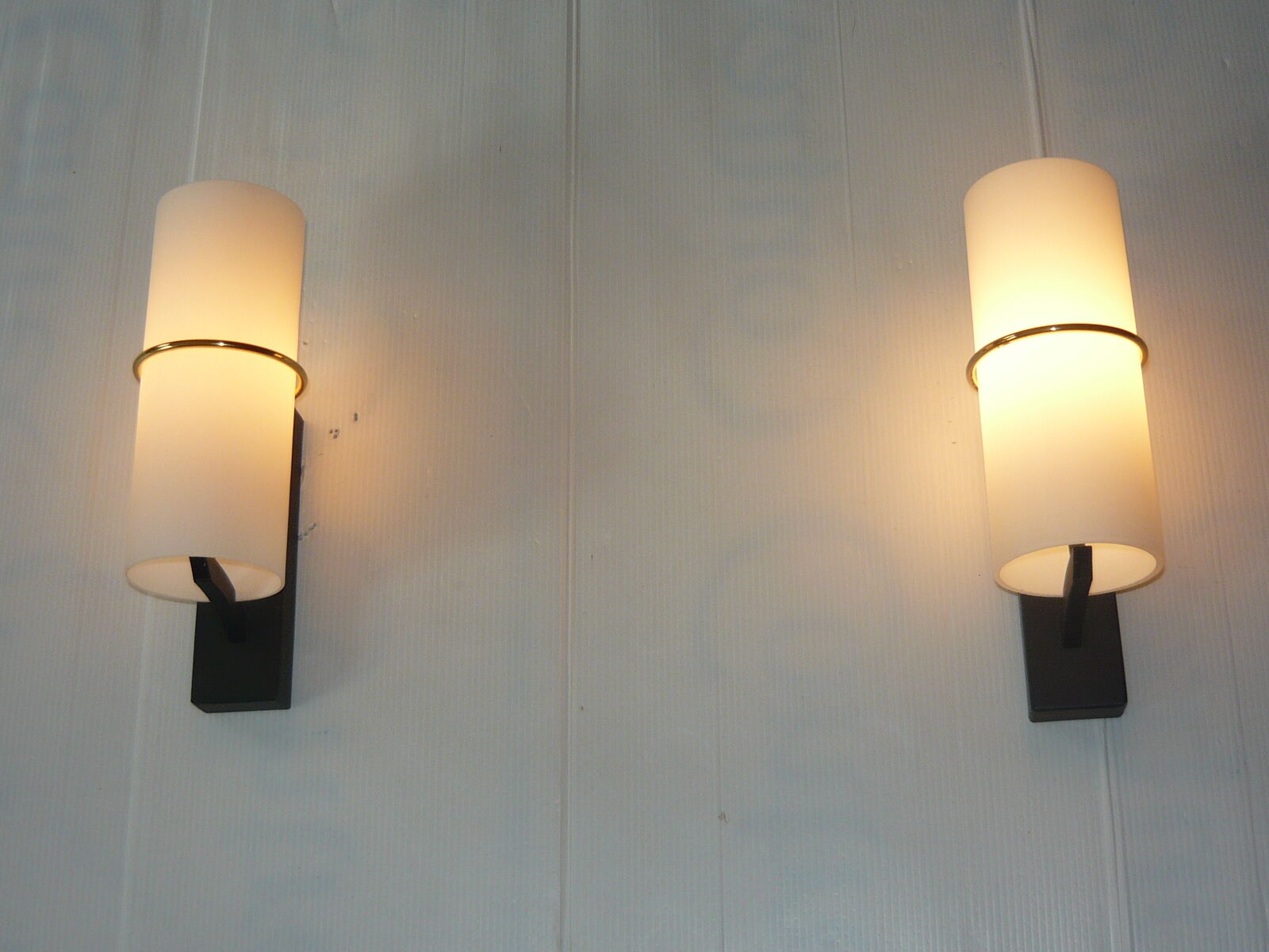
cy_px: 476
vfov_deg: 32.2
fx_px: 1650
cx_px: 634
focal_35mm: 45
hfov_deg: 42.1
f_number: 2.8
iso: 100
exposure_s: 1/250
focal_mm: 5.5
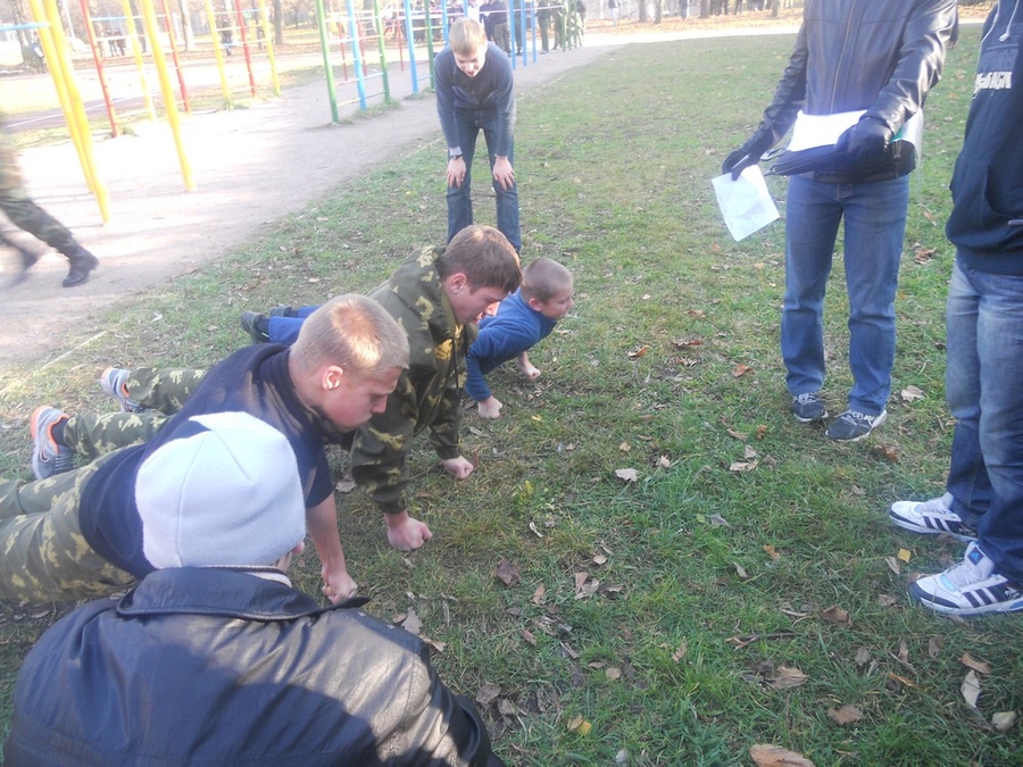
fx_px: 798
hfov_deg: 65.3
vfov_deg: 51.4
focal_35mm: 27
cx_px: 512
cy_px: 384
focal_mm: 4.9
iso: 80
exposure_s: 1/40
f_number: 3.2
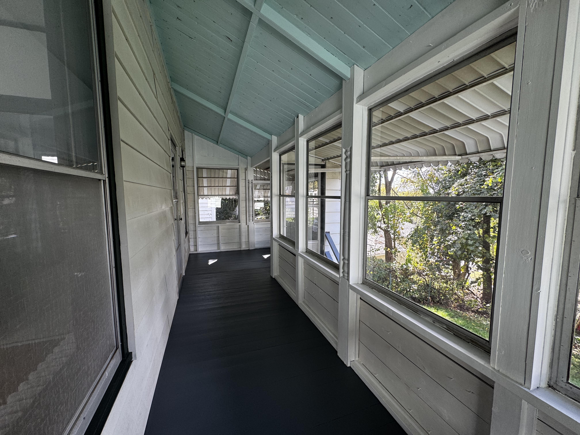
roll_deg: +1.0
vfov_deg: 85.7
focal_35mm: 14
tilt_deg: -5.3
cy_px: 218
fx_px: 235
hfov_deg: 102.1
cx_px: 290
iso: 50
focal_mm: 2.22
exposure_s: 1/99
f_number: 2.2
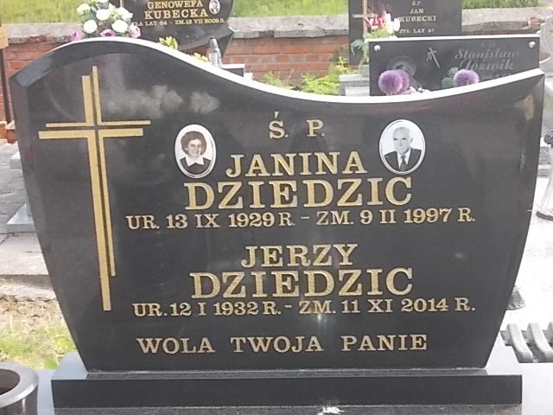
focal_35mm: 71
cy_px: 208
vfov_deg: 20.7
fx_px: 1134
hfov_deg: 27.4
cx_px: 276
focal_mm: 10
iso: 80
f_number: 4.3
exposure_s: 1/80
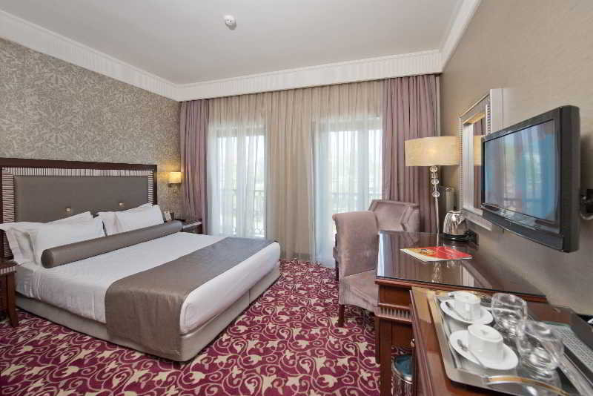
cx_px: 296
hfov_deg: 104.2
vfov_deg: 81.3
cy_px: 198
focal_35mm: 14
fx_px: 231
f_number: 8
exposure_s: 1/30
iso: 200
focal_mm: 14
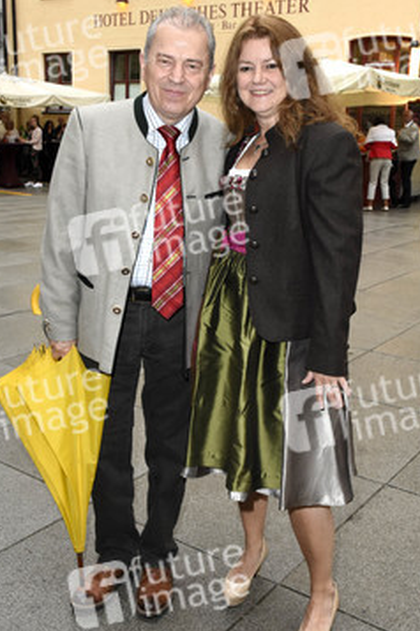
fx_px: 676
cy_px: 323
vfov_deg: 50.1
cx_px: 210
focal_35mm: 39
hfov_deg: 34.5
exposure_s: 1/160
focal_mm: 23
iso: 1600
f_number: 6.3
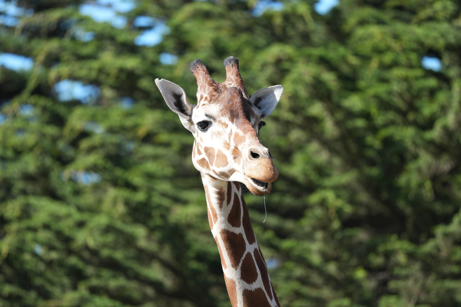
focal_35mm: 425
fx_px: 5442
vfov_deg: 3.2
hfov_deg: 4.9
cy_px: 158
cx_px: 230
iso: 400
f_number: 4.5
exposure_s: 1/1000
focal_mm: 400
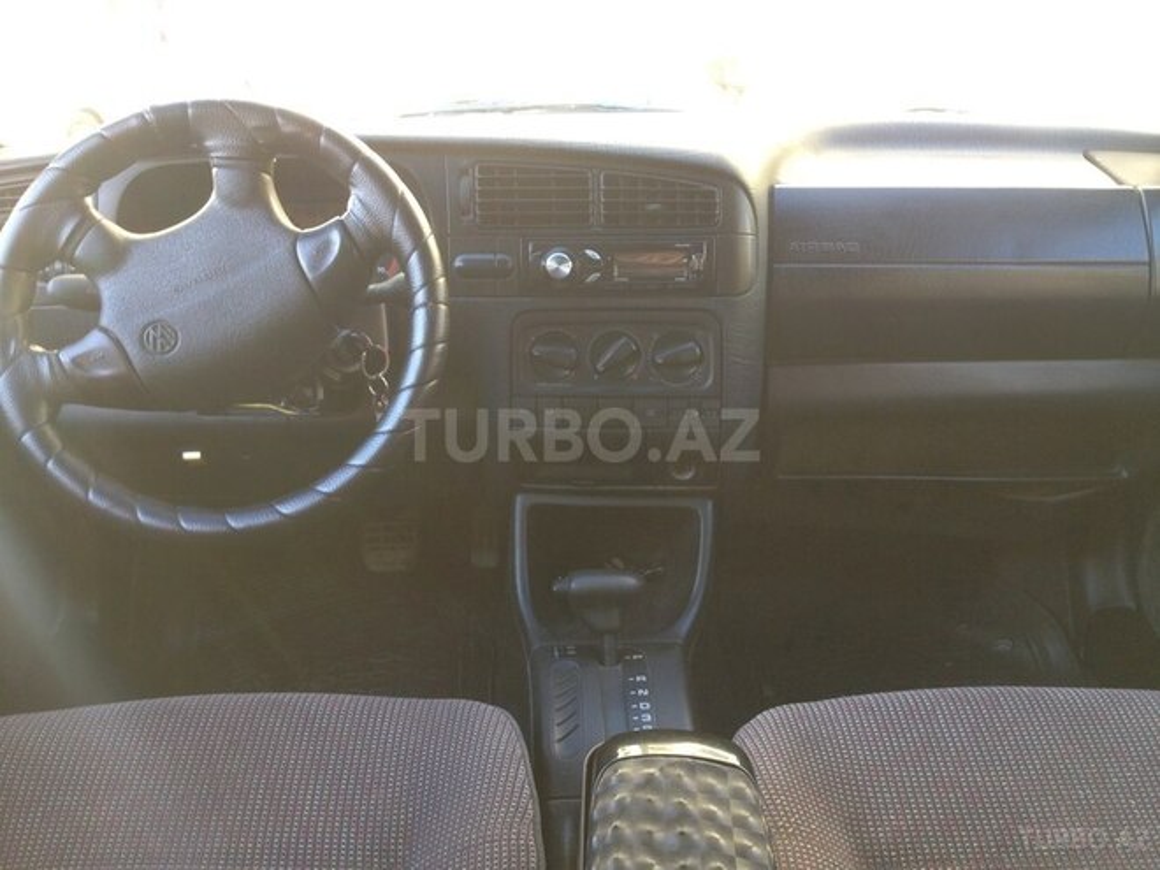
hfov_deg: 55.4
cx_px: 580
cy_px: 435
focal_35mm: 33
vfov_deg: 42.9
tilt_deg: -20.3
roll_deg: -0.2
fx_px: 1106
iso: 64
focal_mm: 4.12
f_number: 2.4
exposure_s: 1/40
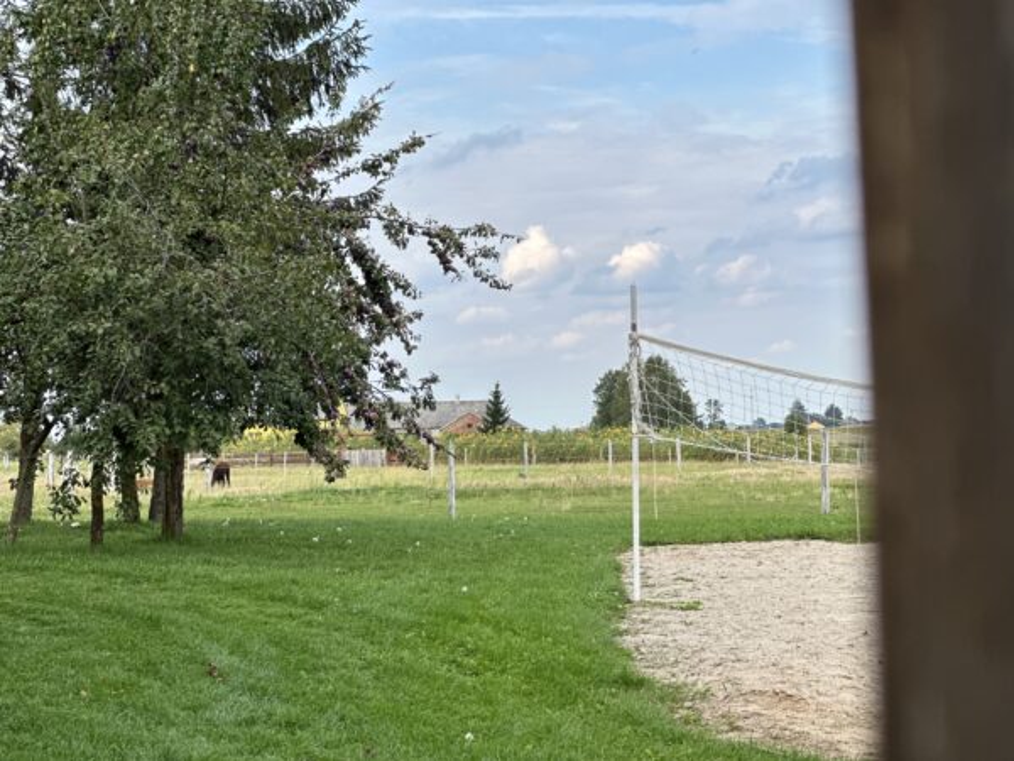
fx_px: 2256
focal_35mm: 77
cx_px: 507
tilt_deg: +2.5
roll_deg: +1.5
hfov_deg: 25.3
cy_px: 380
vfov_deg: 19.1
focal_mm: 9
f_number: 2.8
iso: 25
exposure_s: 1/280
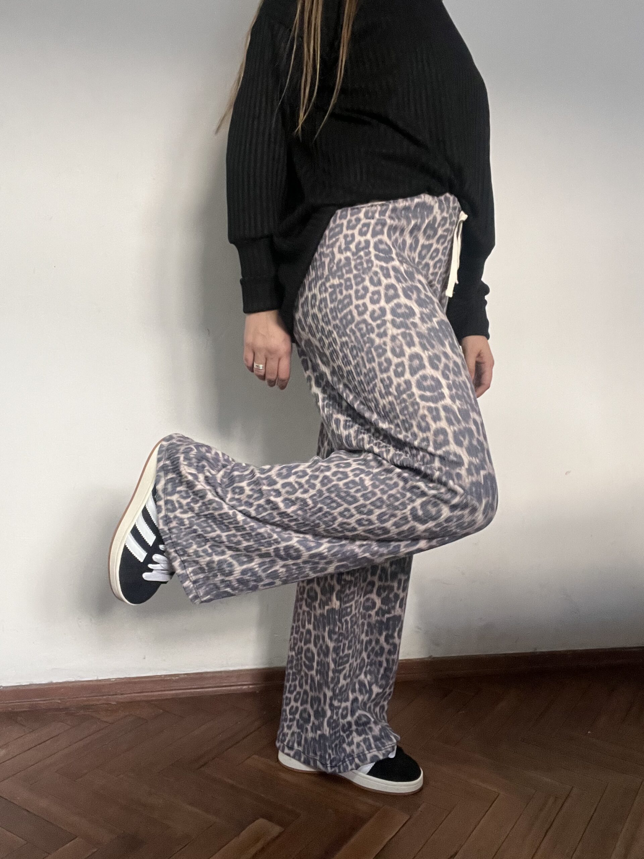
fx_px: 744
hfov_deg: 46.8
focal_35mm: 30
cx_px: 322
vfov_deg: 60.0
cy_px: 430
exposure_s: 1/55
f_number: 2.2
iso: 400
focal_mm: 2.71
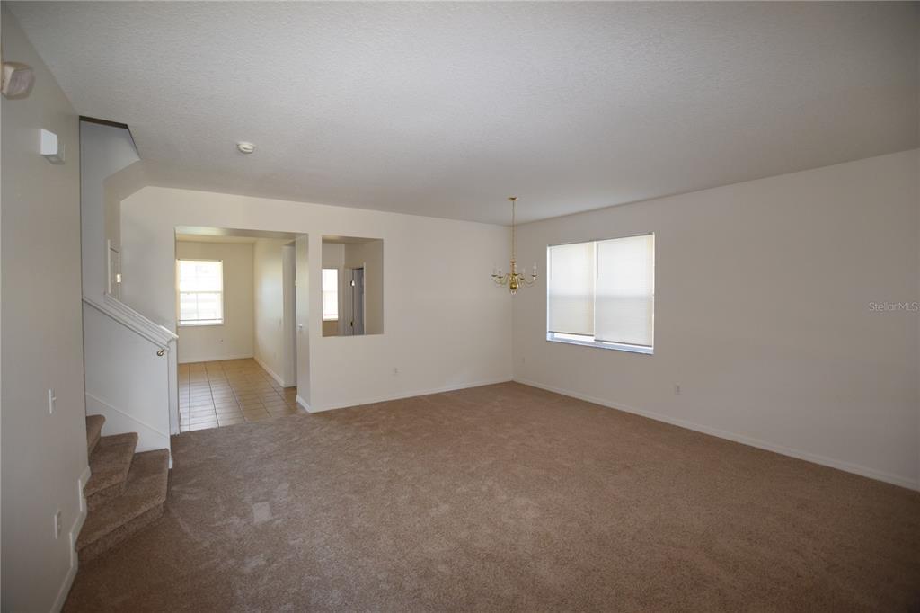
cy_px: 306
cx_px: 460
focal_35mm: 15
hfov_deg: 100.4
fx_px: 383
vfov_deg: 77.3
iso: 800
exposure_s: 1/60
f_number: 4
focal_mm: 10
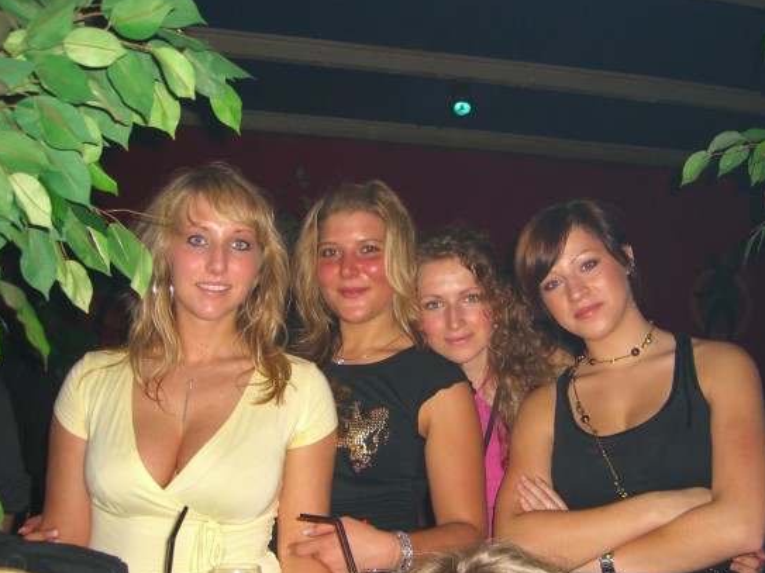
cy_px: 311
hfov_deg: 44.8
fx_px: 928
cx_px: 417
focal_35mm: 42
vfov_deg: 34.3
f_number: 2.8
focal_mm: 7.9
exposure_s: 1/60
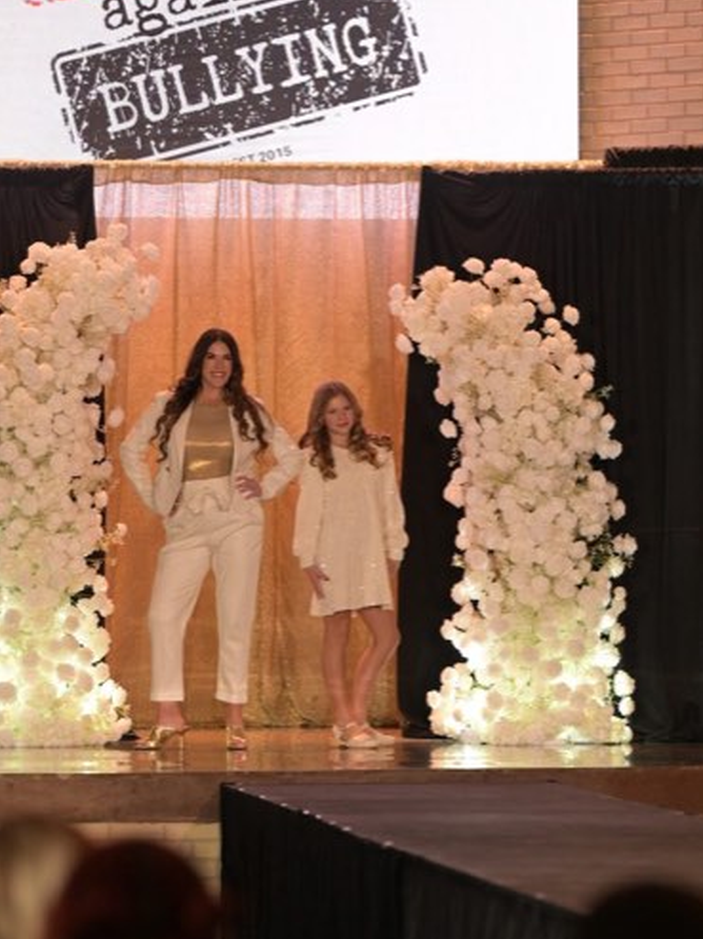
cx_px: 352
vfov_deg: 9.8
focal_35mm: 202
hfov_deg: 7.3
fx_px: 5477
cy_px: 510
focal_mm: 185
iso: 4000
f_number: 4.5
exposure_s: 1/160
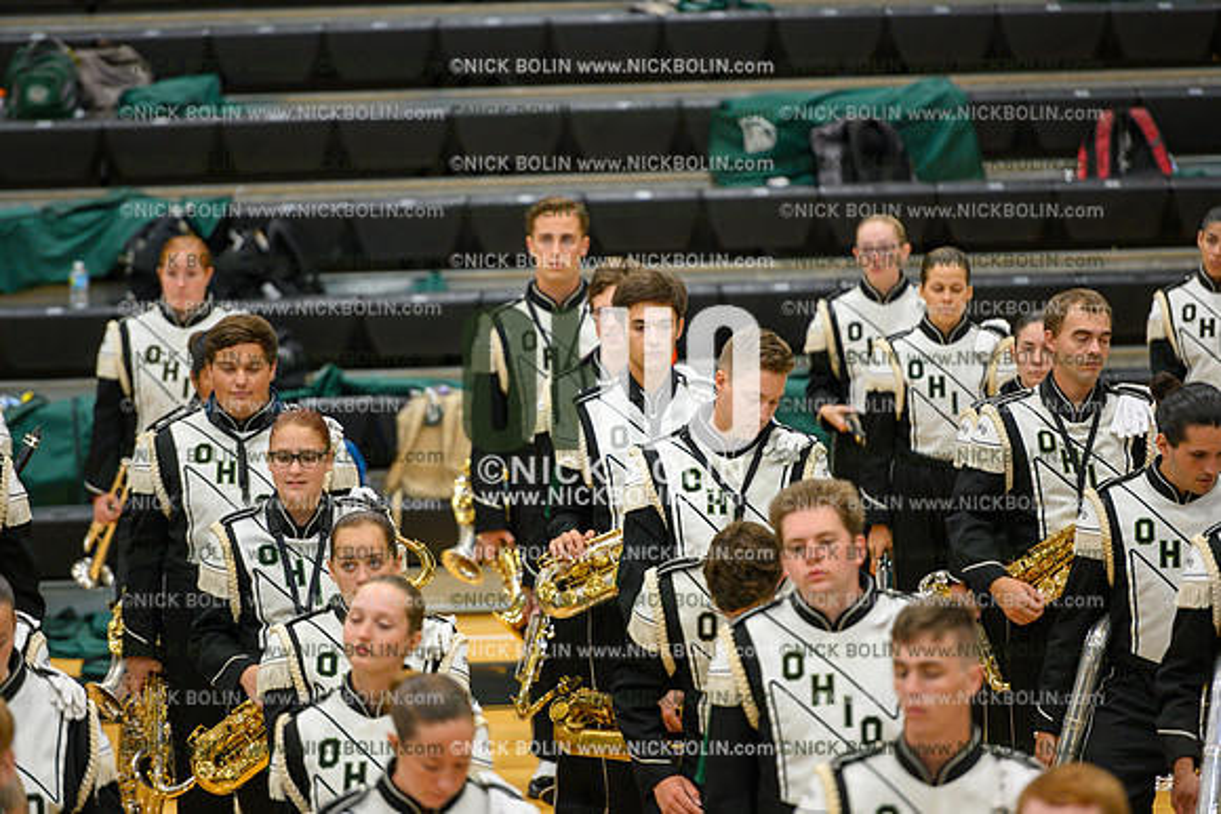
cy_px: 407
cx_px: 610
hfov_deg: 10.3
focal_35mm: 200
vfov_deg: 6.9
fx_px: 6785
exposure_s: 1/320
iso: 1600
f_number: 2.8
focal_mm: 200
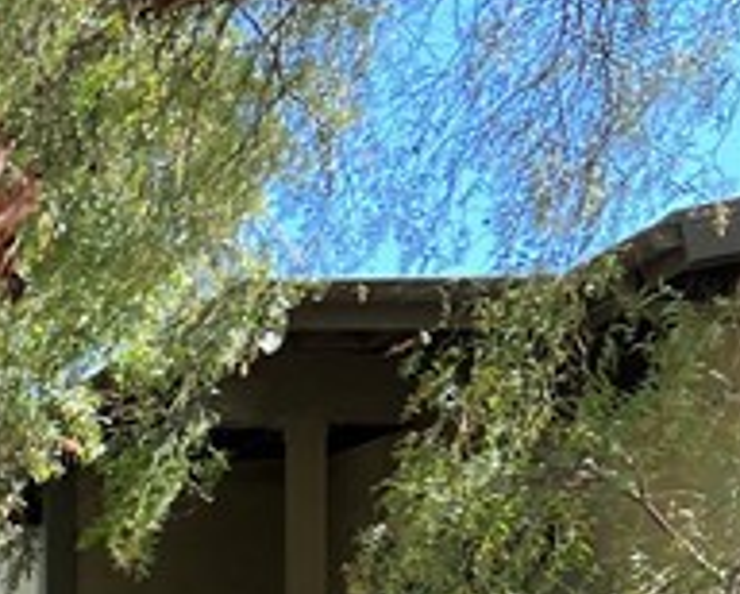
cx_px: -1218
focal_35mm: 135
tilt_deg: +1.8
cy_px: 1138
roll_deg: +0.1
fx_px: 2960
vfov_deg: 10.6
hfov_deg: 11.1
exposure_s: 1/365
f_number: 1.5
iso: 50
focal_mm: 5.7
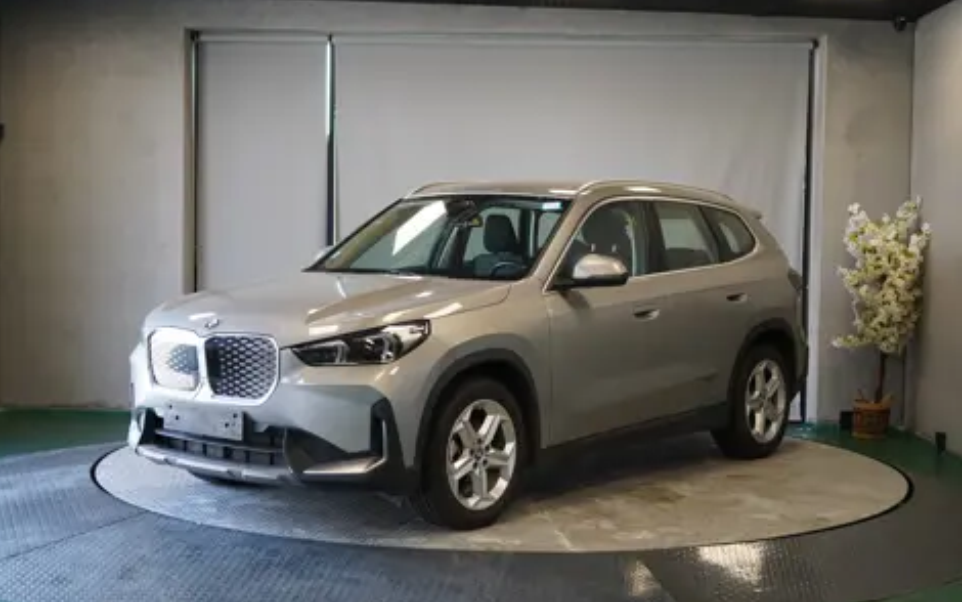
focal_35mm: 52
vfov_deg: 24.9
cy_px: 285
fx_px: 1364
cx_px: 473
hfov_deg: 38.9
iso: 1250
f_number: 4.5
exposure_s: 1/160
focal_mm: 50
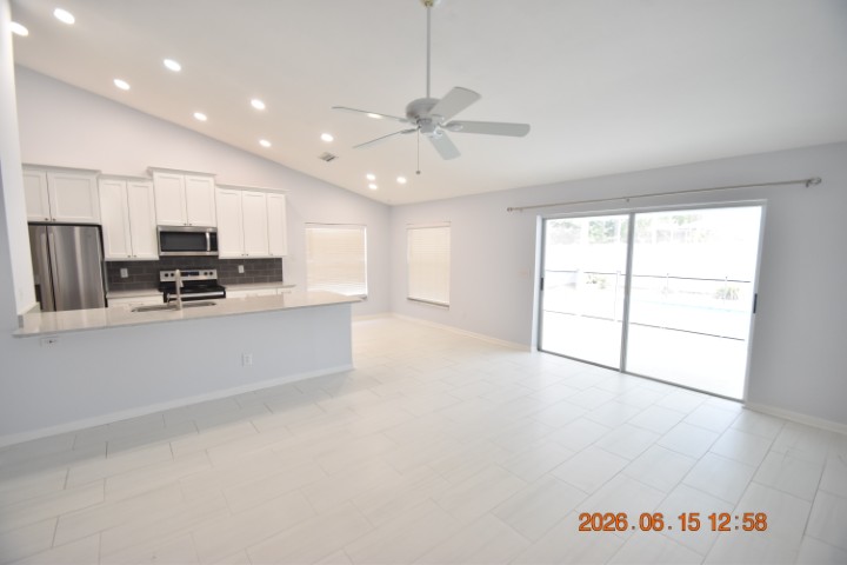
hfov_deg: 100.4
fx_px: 353
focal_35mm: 15
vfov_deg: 77.3
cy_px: 282
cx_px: 424
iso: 800
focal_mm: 10
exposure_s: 1/180
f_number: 3.5
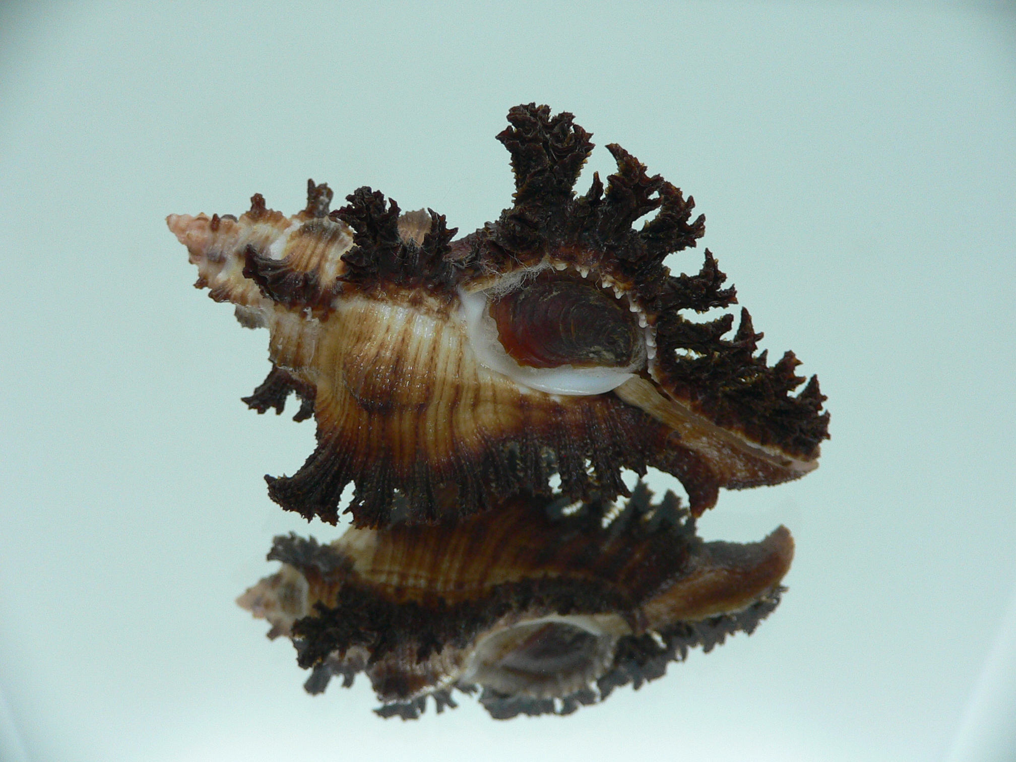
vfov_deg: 40.7
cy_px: 381
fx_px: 1027
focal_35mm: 35
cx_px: 508
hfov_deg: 52.6
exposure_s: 1/60
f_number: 2.8
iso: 150
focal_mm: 4.6
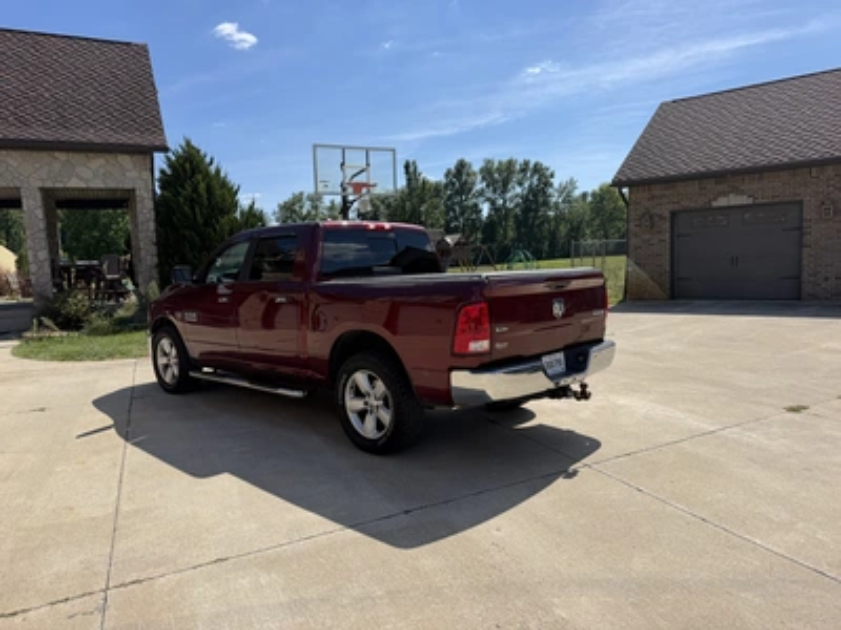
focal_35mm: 24
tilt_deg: -4.7
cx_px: 420
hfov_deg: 71.6
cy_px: 315
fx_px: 583
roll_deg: +1.8
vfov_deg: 56.8
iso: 80
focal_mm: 6.76
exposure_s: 1/6173
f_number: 1.78
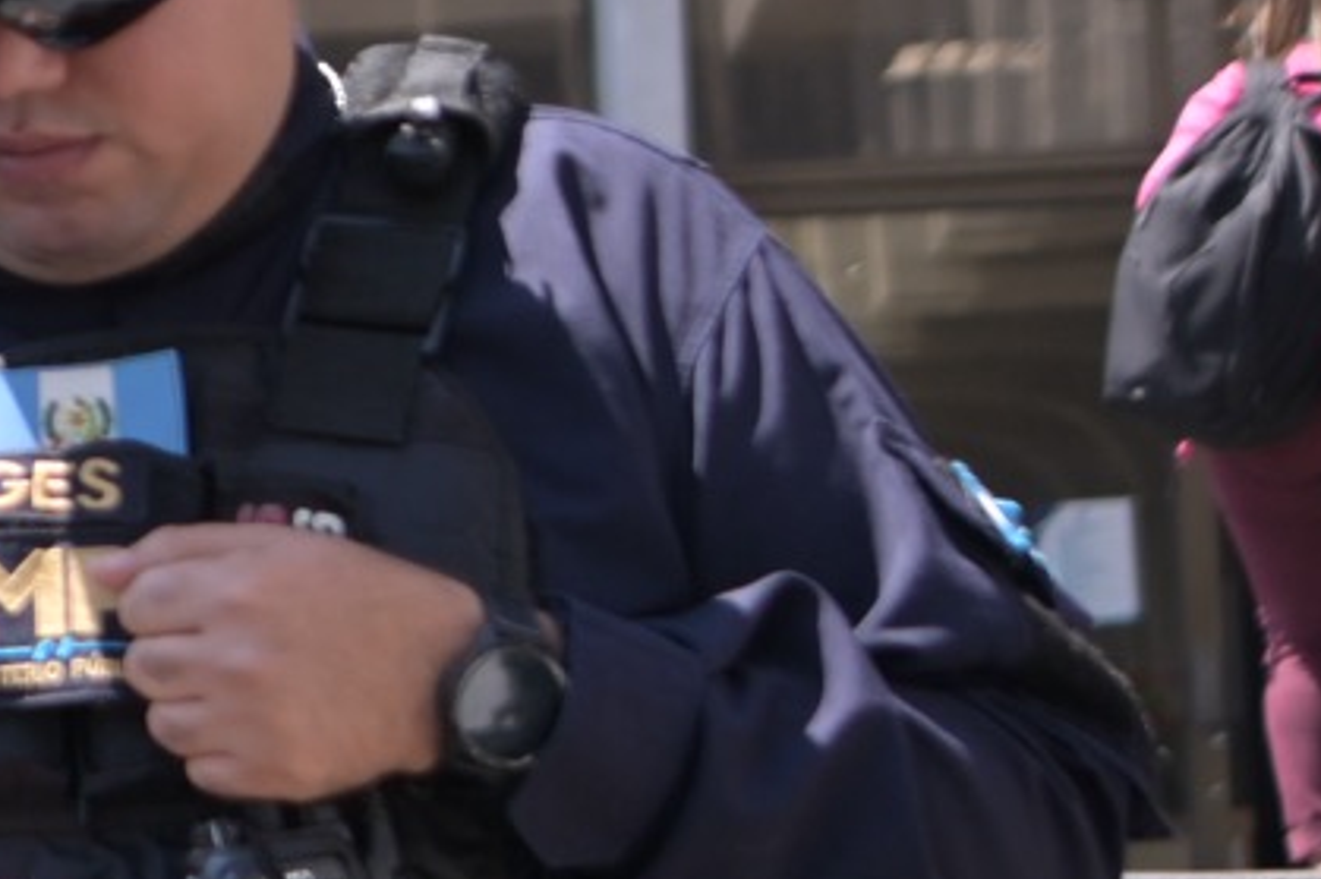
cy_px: 662
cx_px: -943
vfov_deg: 11.8
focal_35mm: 116
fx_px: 4255
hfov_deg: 15.5
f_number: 1.4
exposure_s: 1/4000
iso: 100
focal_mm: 20
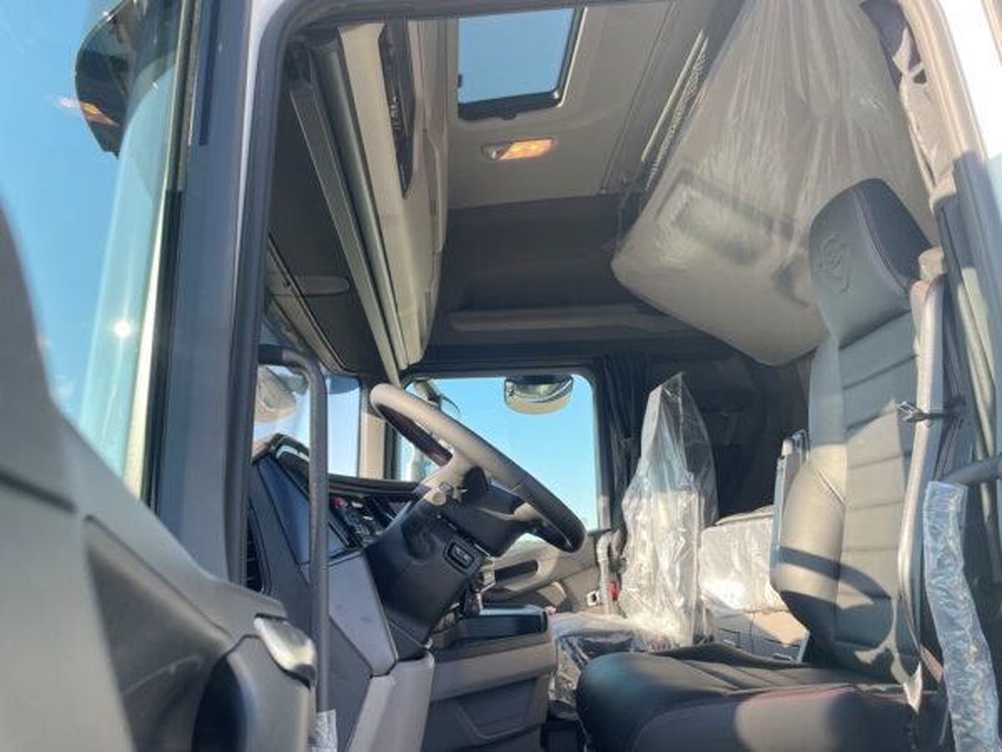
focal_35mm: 26
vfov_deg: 53.1
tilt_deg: +14.8
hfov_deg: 67.3
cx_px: 501
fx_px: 753
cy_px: 376
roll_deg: +3.2
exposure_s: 1/309
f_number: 1.6
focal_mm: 4.2
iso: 32
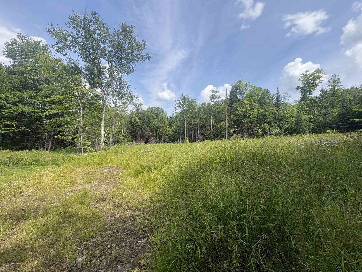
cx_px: 181
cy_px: 136
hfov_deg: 102.1
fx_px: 146
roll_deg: -2.4
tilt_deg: +3.9
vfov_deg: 85.7
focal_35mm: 14
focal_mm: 2.22
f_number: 2.2
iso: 50
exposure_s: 1/1126
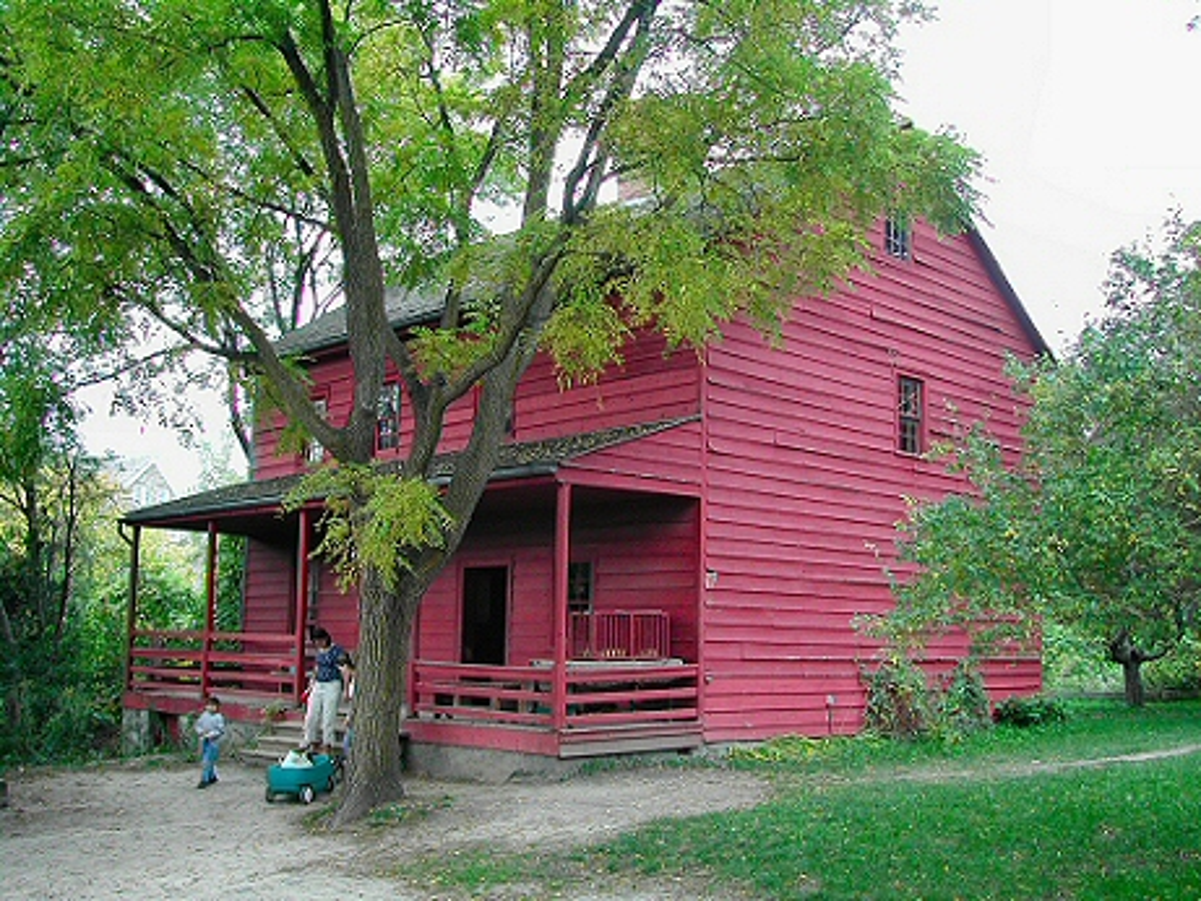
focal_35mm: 38
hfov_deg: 49.0
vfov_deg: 37.7
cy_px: 450
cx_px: 600
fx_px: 1319
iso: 100
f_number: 2.8
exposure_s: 1/113
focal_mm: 8
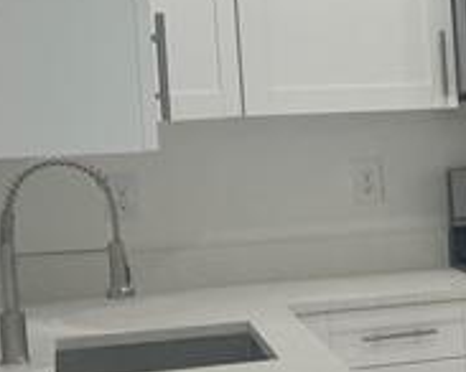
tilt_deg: -5.6
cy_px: 186
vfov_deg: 11.8
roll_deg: +1.6
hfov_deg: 12.1
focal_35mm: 131
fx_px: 1805
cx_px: 1082
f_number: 1.78
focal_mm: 6.76
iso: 80
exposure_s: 1/120
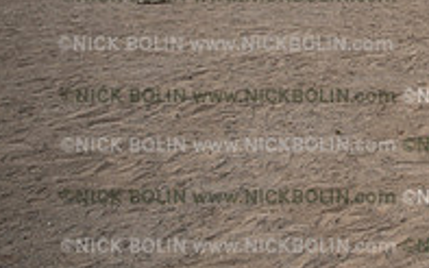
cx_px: 568
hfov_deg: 24.6
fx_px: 842
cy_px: -56
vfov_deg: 17.2
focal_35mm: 72
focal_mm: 24
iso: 160
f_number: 3.2
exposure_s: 1/1000
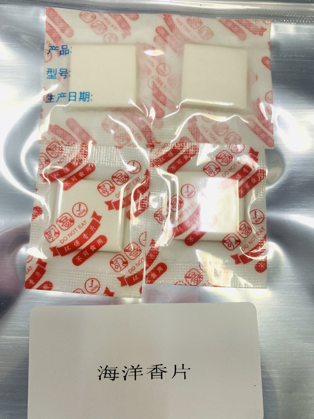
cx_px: 157
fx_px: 314
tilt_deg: -82.5
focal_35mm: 26
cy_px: 210
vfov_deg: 67.3
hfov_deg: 53.1
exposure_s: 1/51
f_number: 1.8
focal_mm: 4.25
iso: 160
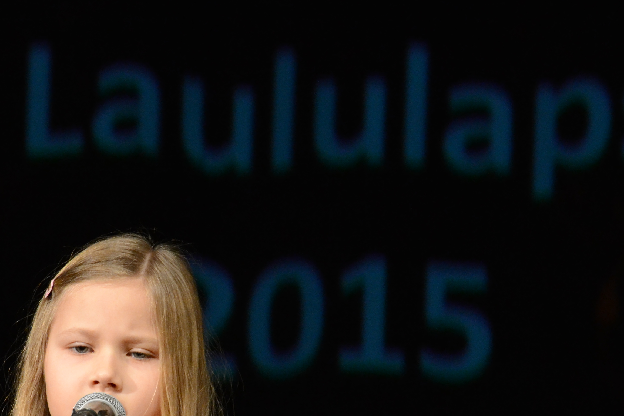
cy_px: 372
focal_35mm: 389
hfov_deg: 5.3
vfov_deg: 3.5
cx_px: 137
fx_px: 6742
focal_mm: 130
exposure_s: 1/50
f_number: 6.3
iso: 1600
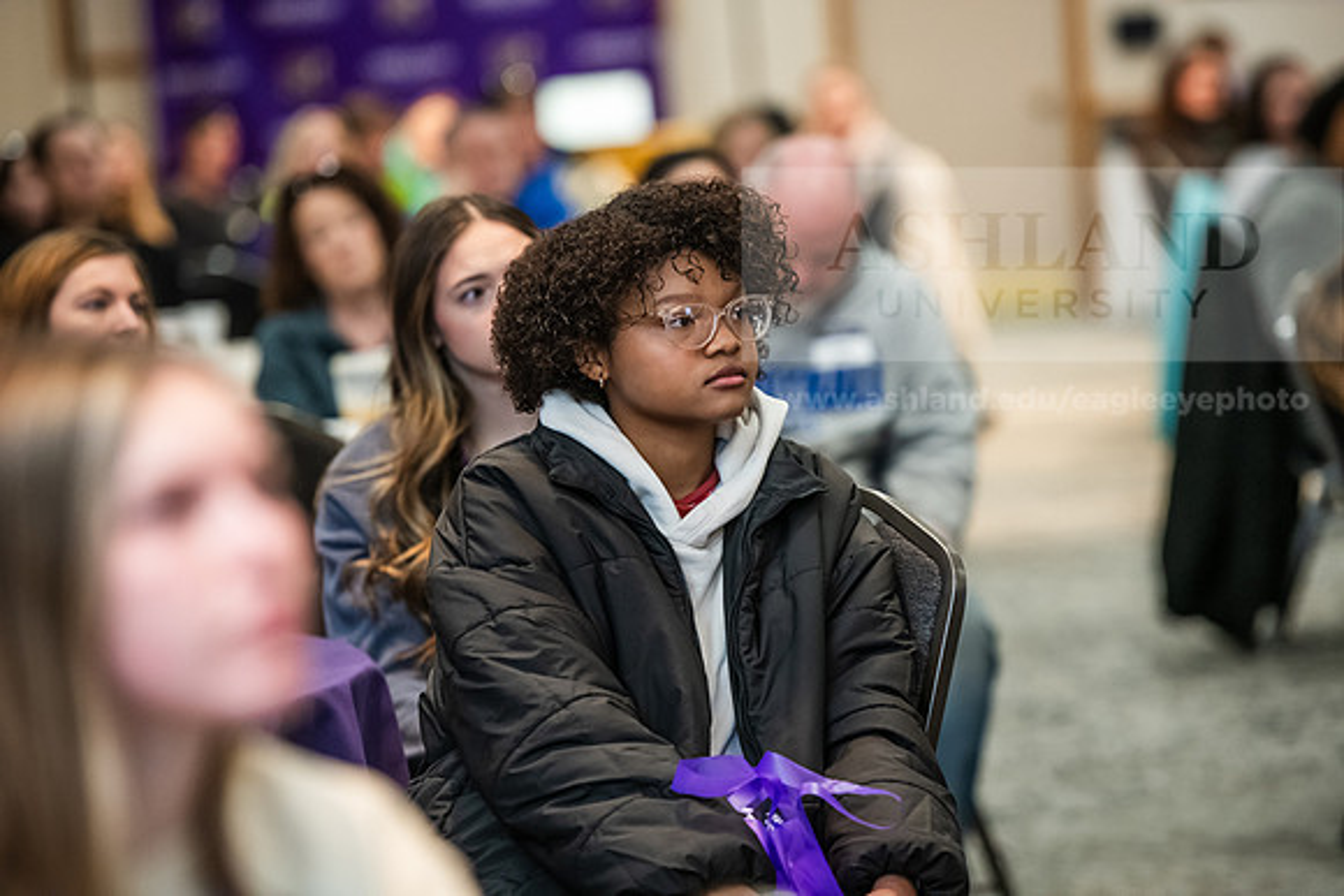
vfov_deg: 8.1
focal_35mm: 170
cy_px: 448
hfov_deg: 12.1
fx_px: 6348
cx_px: 672
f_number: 3.2
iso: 2500
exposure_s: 1/200
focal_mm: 170
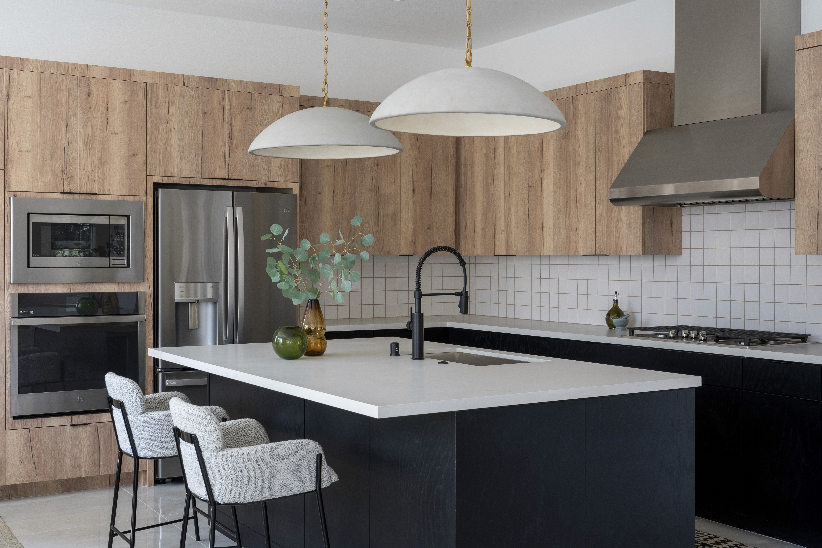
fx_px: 982
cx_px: 411
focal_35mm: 43
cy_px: 274
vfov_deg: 31.2
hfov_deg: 45.4
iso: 400
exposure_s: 1/6
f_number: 13
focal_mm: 43
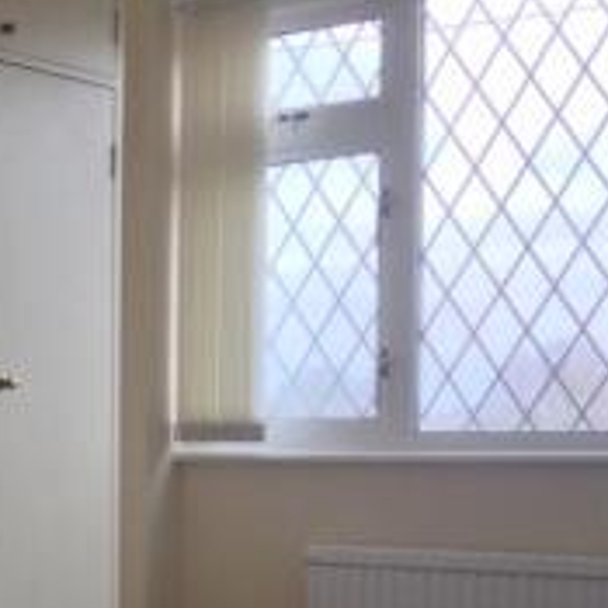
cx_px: -235
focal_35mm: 97
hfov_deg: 16.7
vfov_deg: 17.8
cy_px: 478
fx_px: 1928
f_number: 2.4
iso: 50
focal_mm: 4.12
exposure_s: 1/30
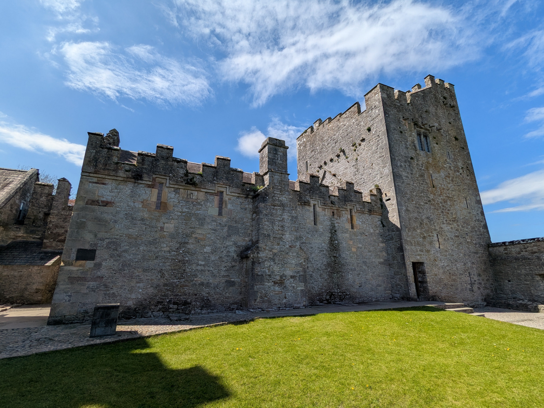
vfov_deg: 78.1
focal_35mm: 16
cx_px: 272
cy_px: 204
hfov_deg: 94.5
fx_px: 251
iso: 49
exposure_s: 1/1821
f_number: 2.2
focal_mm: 2.35
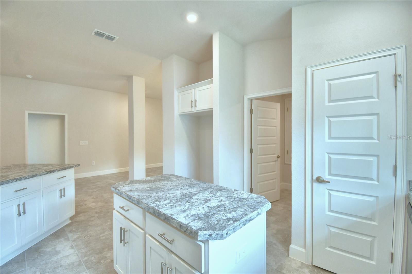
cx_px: 206
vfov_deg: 77.3
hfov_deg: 100.4
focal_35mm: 15
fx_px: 172
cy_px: 137
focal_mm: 10
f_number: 4.5
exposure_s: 1/60
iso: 400
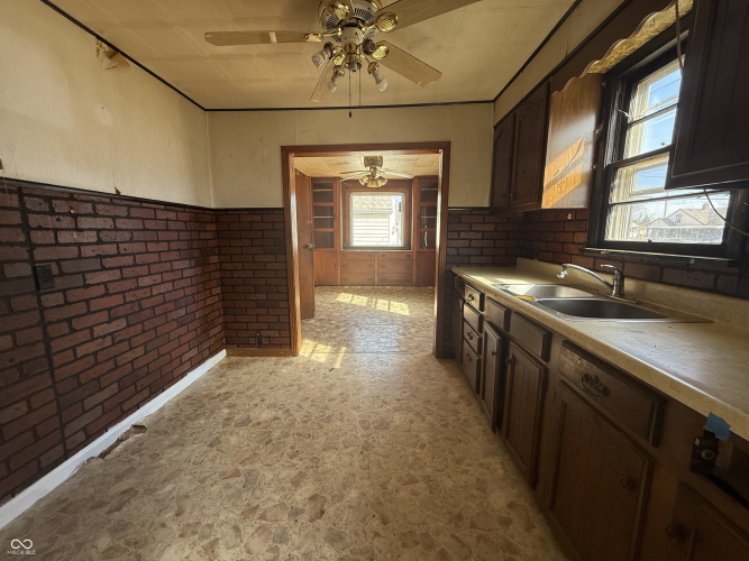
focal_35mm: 14
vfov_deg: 85.7
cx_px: 374
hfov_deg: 102.1
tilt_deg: -9.3
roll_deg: -0.3
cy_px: 280
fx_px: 303
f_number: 2.2
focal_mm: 2.22
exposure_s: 1/99
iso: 125
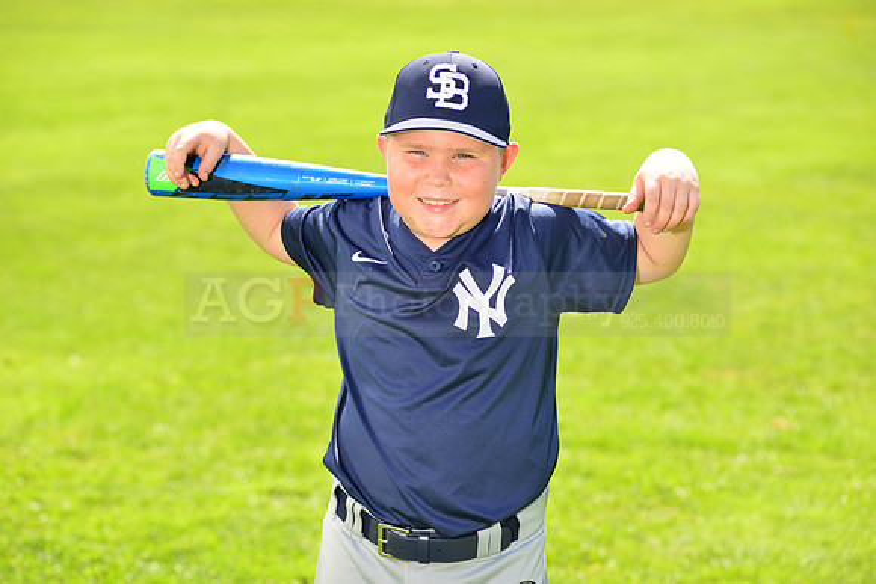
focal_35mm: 110
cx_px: 438
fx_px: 2677
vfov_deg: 12.5
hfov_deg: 18.6
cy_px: 292
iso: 100
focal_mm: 110
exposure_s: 1/250
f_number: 5
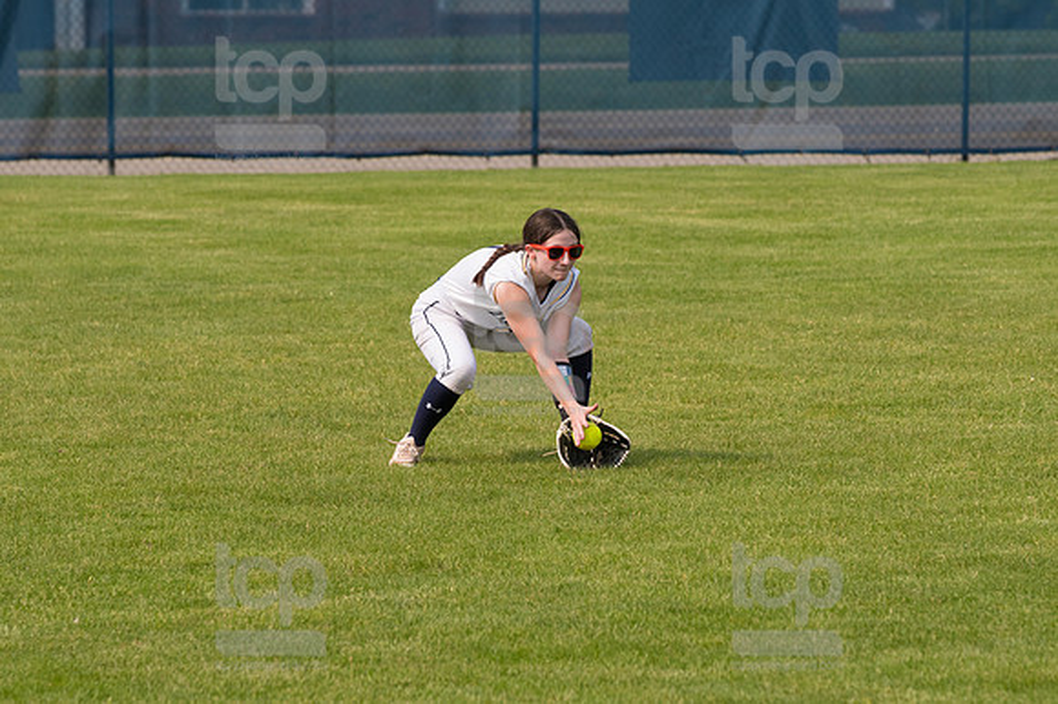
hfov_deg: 7.6
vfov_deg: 5.1
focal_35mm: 270
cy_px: 352
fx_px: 7930
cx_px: 529
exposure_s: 1/1600
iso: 320
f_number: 5.6
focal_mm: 180
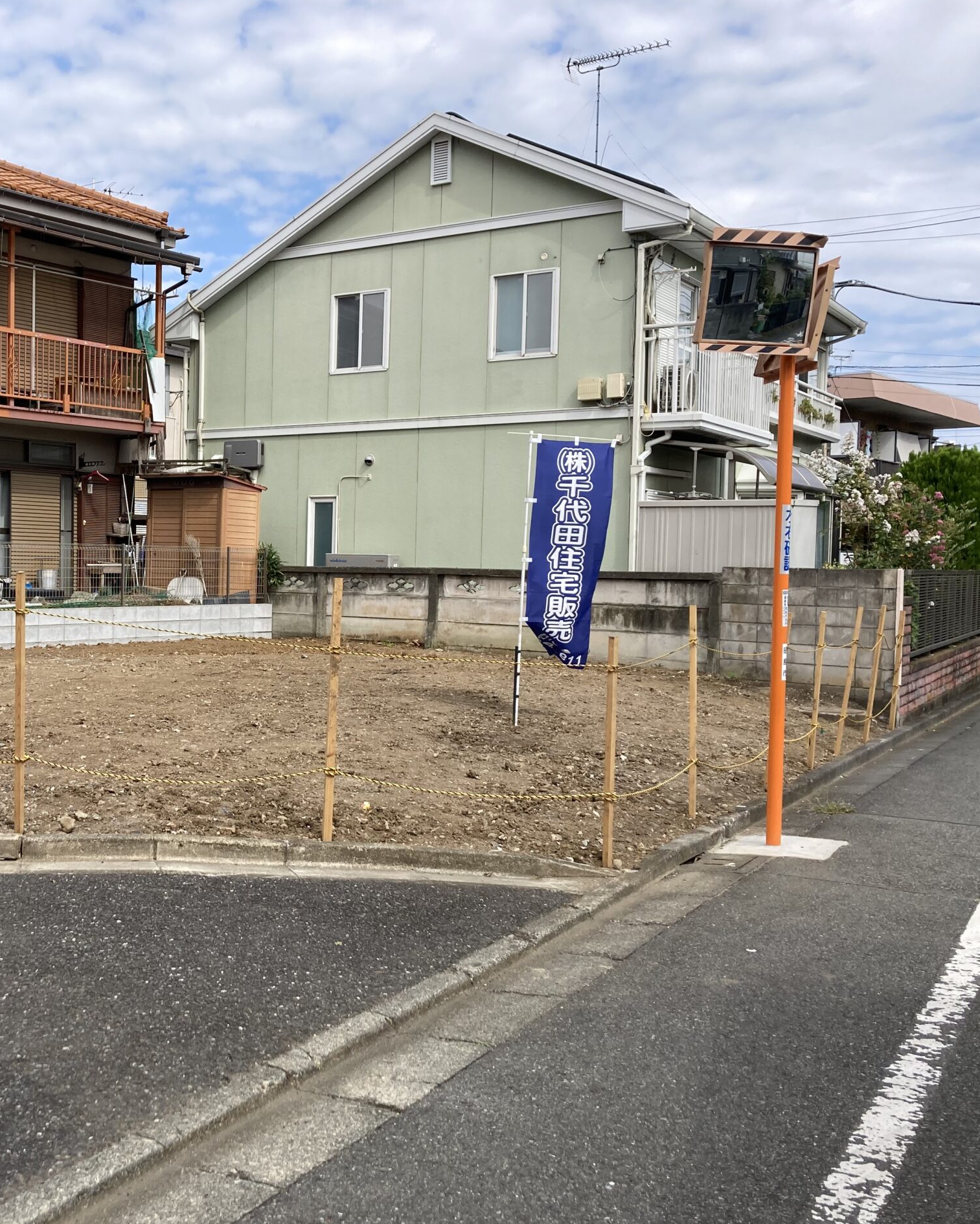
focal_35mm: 37
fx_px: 1341
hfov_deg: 38.9
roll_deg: -1.2
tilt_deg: -2.2
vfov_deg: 49.1
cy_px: 614
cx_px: 230
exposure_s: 1/1453
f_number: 1.8
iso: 20
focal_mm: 3.99
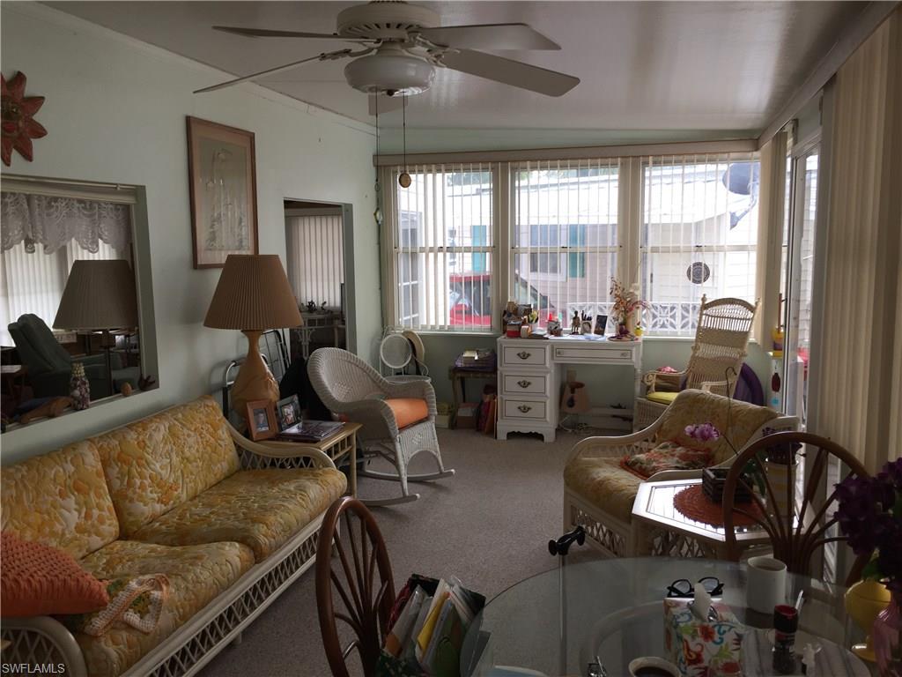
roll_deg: +0.1
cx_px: 451
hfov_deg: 61.7
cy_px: 338
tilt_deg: -8.3
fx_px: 756
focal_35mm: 29
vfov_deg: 48.2
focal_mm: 4.15
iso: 32
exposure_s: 1/60
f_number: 2.2
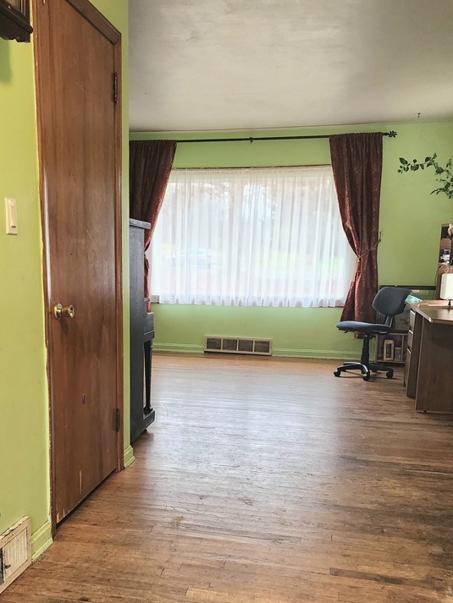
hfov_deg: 42.6
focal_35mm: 33
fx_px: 576
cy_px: 392
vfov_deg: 54.4
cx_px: 168
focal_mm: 6.4
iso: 800
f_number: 1.8
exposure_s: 1/120
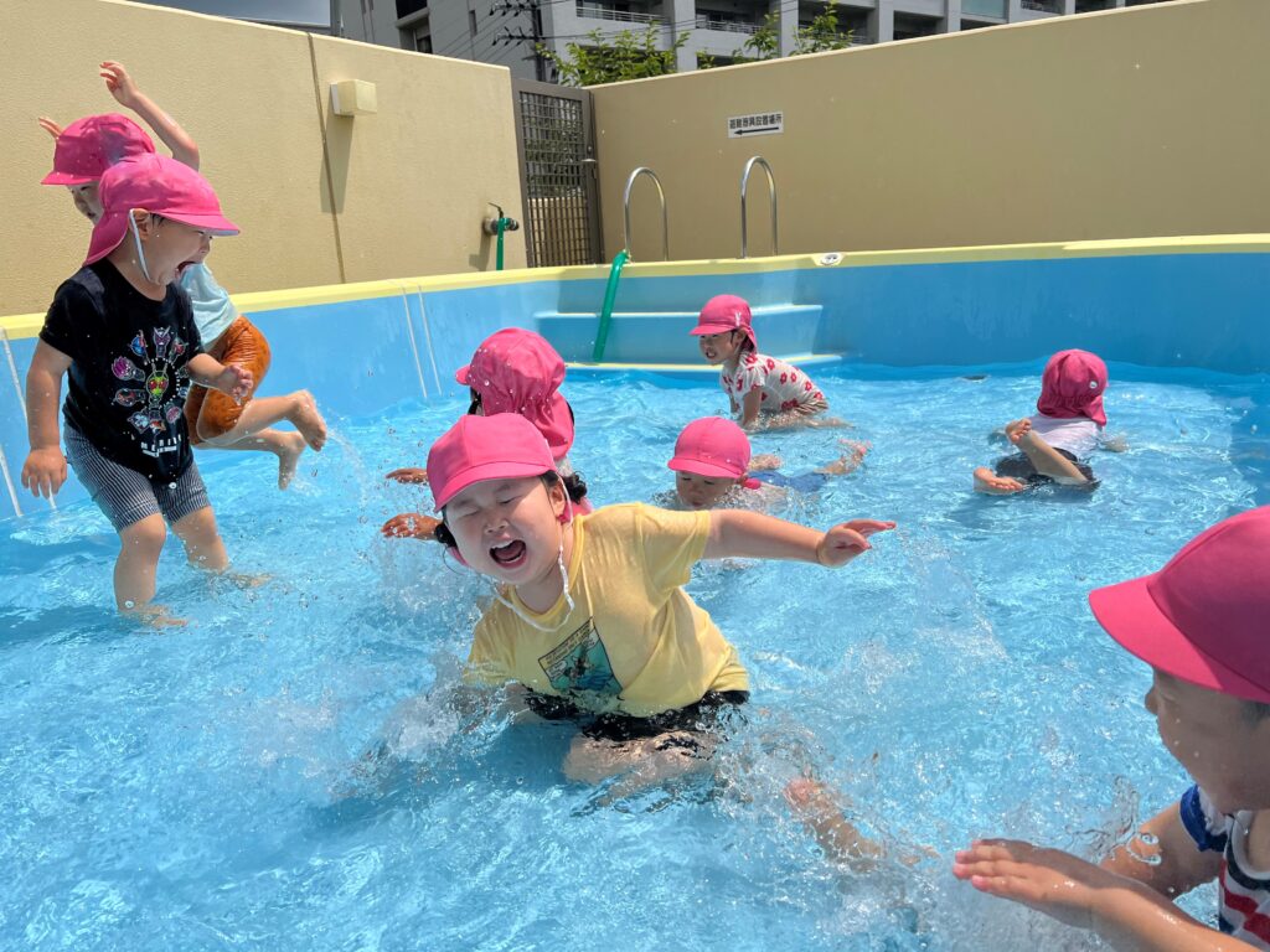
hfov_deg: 67.3
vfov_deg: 53.1
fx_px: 954
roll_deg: +4.1
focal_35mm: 26
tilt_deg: -14.7
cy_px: 476
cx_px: 635
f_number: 1.5
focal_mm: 5.7
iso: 50
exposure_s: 1/9434
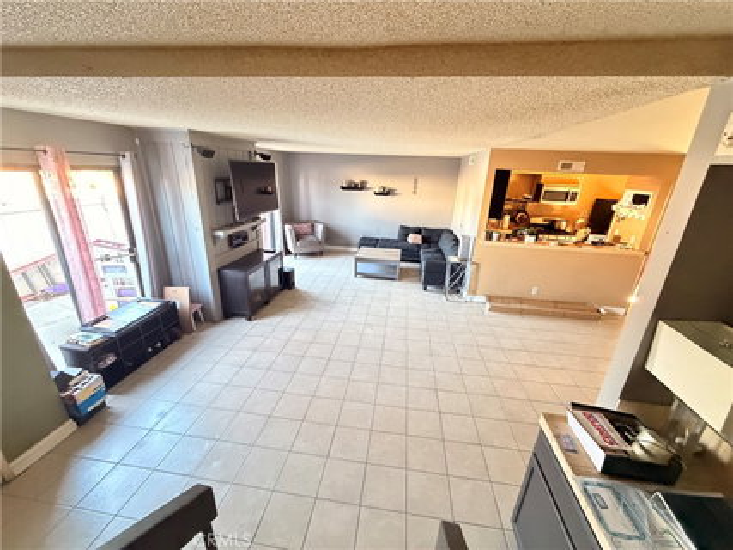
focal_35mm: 14
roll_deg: -2.4
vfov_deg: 85.6
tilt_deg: -18.8
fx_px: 296
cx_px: 366
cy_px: 275
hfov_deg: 102.1
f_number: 2.2
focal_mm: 2.22
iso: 1250
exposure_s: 1/54
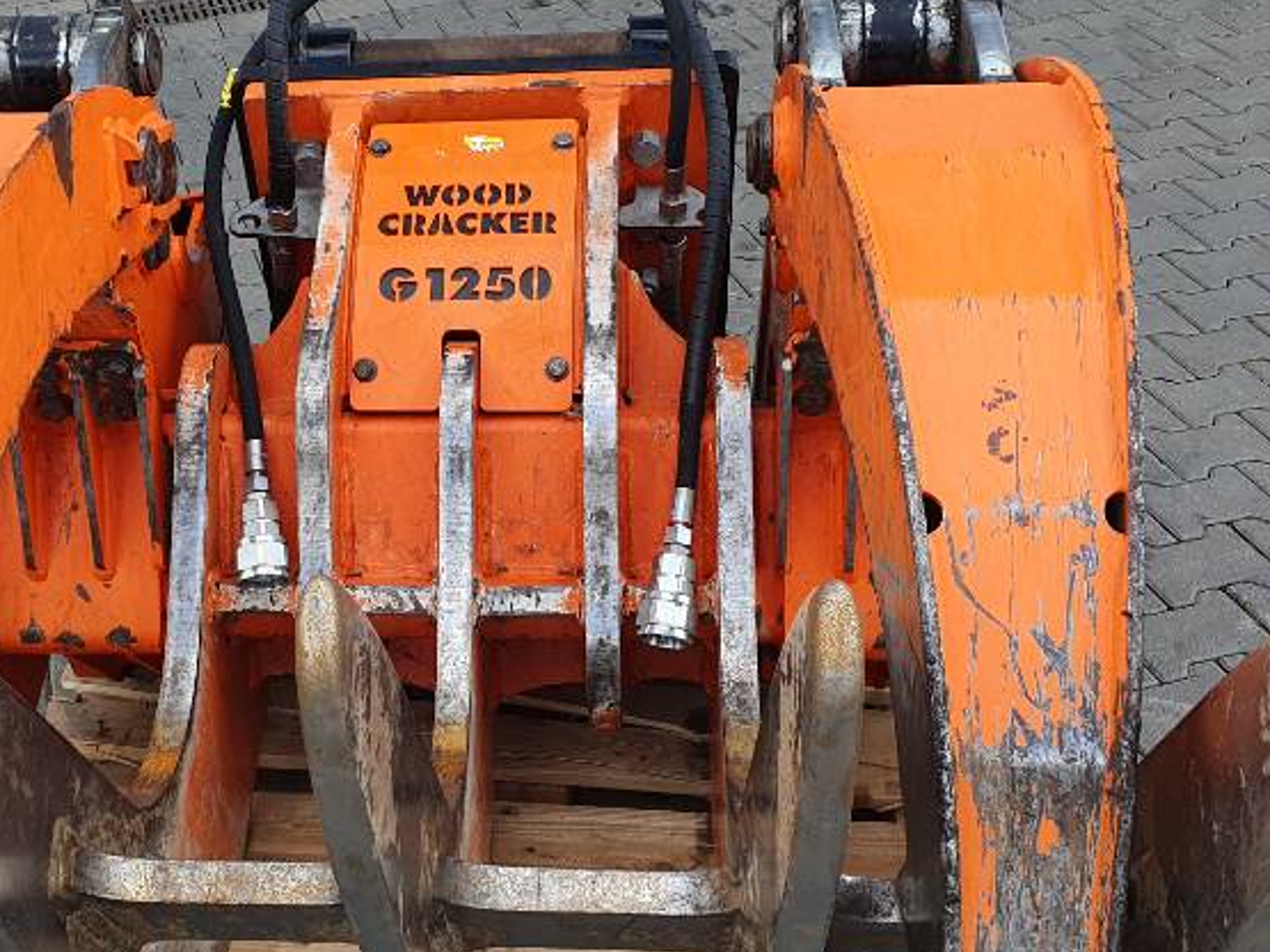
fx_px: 1761
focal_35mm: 48
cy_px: 416
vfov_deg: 30.2
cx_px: 396
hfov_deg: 39.1
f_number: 2.4
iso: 50
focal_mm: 4.32
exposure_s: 1/431
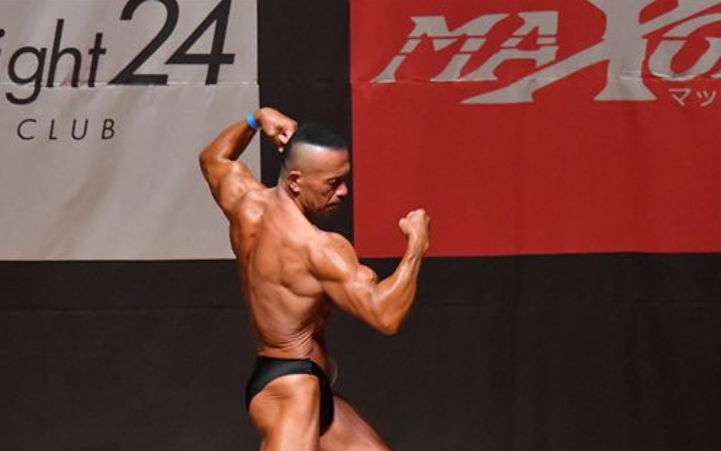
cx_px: 314
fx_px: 7489
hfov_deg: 5.5
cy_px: 368
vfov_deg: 3.4
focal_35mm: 381
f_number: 5.6
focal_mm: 160
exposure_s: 1/400
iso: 10000
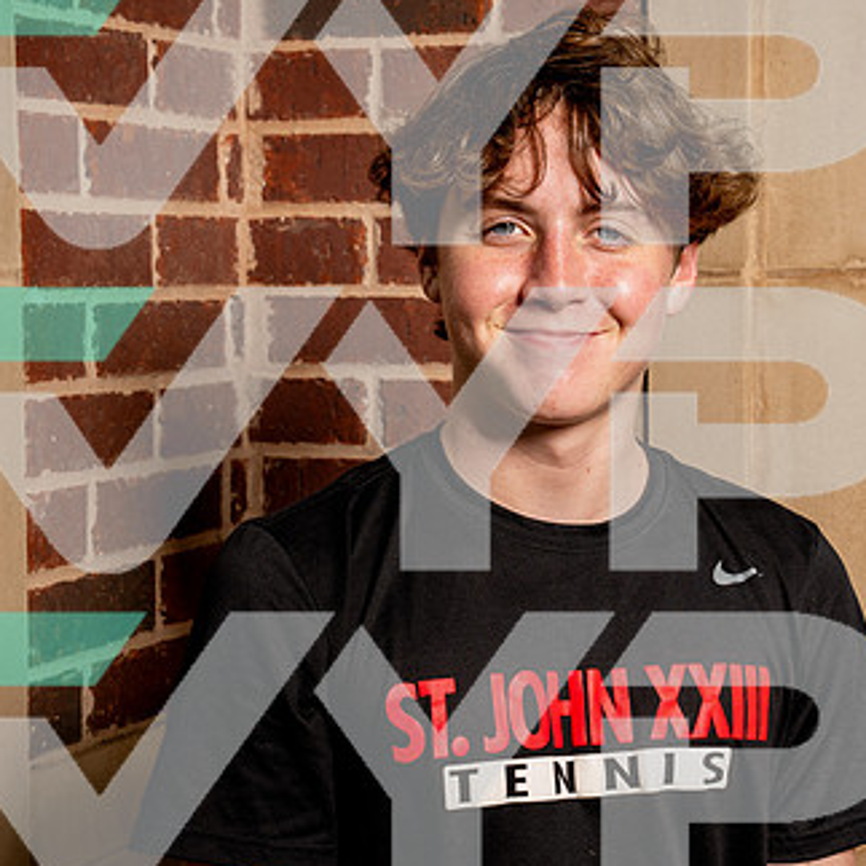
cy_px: 425
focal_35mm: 83
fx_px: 2349
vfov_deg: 20.9
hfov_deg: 20.8
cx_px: 548
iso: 50
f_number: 8
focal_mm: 52
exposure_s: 1/250
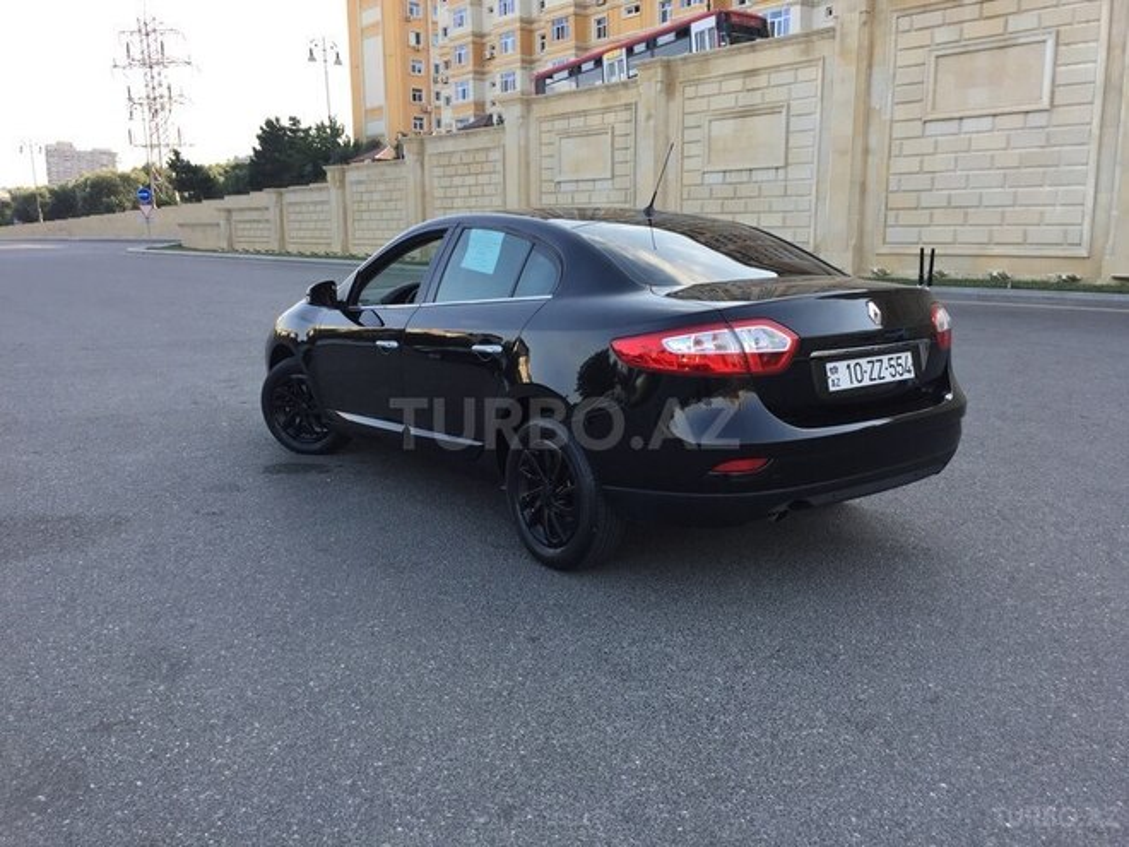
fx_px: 946
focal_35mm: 29
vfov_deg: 48.2
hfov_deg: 61.7
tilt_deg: -10.4
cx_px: 564
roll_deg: -1.2
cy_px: 424
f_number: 2.2
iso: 32
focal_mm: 4.15
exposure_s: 1/321
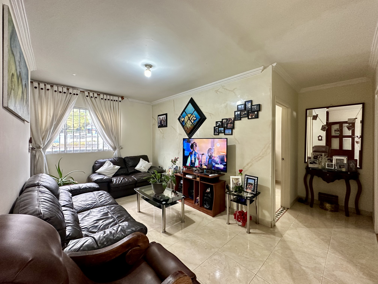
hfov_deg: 102.1
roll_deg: +0.9
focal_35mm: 14
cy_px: 142
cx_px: 189
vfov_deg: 85.7
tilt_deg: -0.8
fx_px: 153
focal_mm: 2.22
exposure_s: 1/60
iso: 400
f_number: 2.2
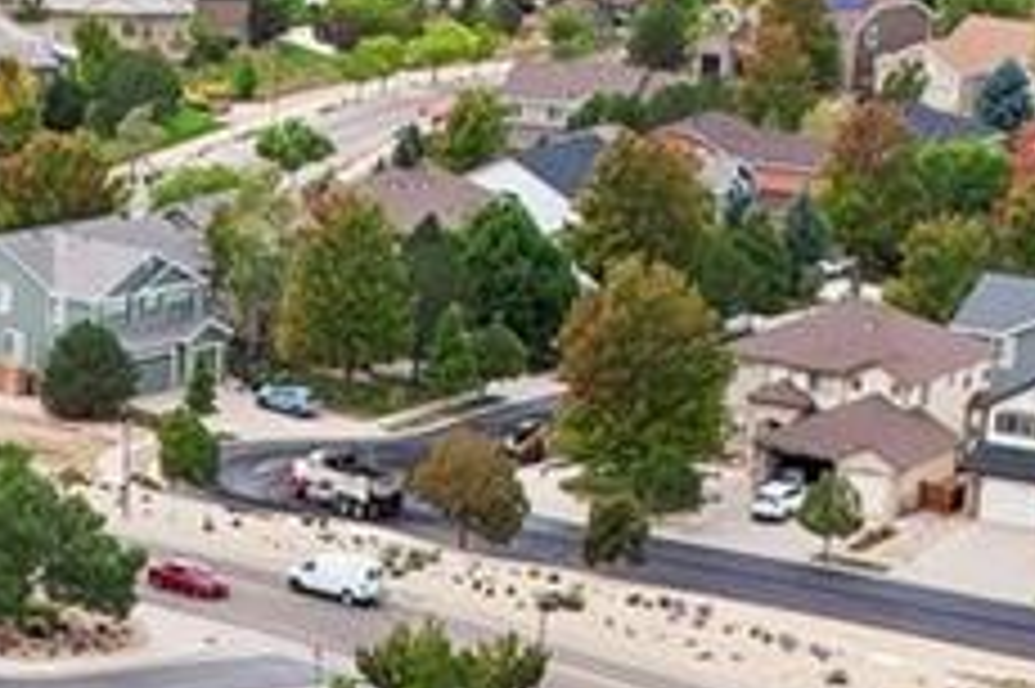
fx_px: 4395
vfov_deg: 8.6
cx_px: -342
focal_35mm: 153
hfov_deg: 12.9
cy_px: 1255
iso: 120
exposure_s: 1/320
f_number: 2.8
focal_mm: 8.4
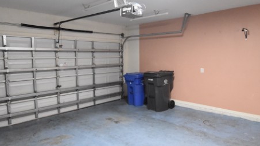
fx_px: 172
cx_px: 134
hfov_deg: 74.0
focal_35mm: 25
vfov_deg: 46.0
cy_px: 69
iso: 4500
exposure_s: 1/60
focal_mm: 10
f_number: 3.5
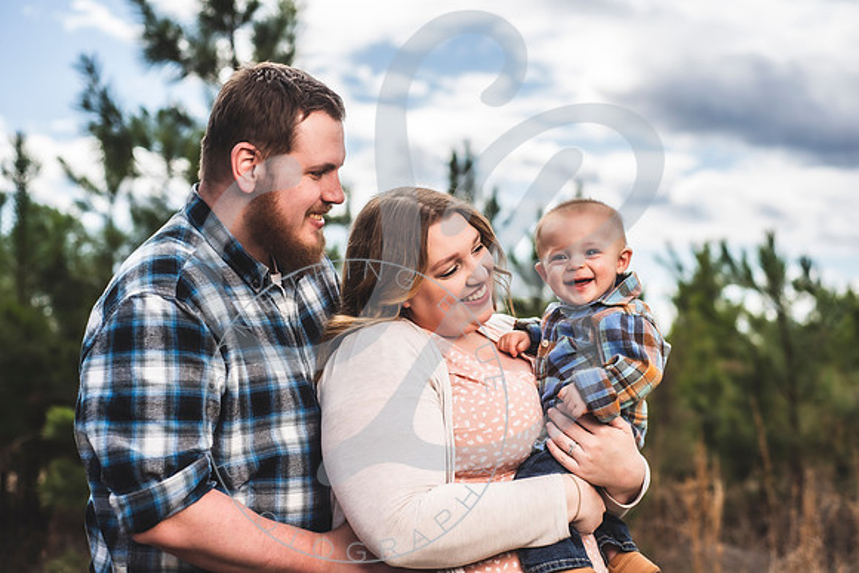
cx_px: 430
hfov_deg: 39.6
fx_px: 1193
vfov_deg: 27.0
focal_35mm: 50
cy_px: 286
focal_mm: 50
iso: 100
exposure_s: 1/2000
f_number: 2.8
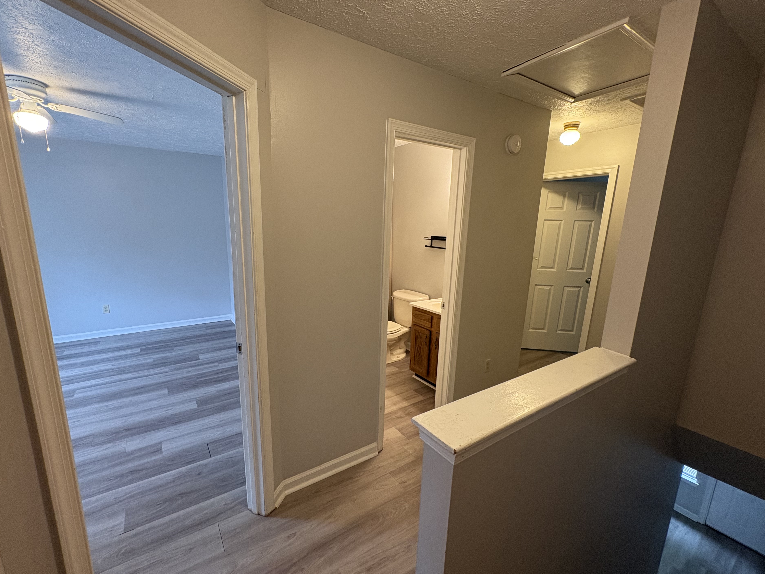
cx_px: 358
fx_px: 331
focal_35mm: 15
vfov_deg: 81.7
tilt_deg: -11.5
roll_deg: -0.6
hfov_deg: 98.0
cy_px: 291
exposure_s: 1/60
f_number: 2.2
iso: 320
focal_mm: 2.22
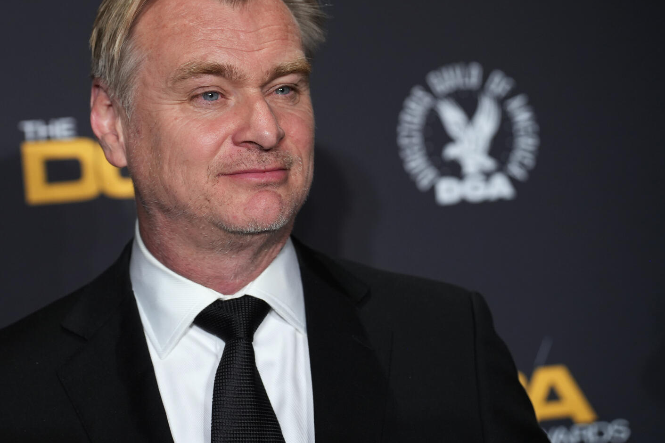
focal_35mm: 146
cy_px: 208
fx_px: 2696
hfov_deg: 14.0
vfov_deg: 9.4
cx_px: 215
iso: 1600
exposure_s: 1/250
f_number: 3.2
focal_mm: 103
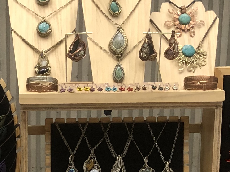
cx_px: 9
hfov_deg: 16.7
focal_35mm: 116
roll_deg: +1.1
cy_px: 265
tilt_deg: -17.4
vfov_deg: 12.1
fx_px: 771
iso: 80
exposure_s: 1/17
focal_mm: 4
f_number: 1.8
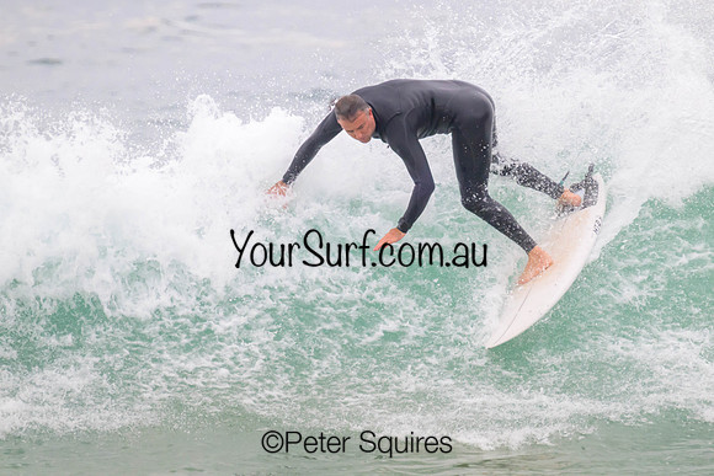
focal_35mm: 980
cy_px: 185
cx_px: 436
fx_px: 19433
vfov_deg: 1.4
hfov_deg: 2.1
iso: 1600
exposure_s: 1/2000
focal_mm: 800
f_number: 11
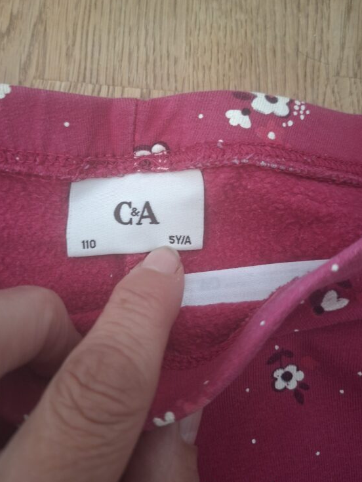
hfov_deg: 54.9
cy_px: 224
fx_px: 349
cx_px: 183
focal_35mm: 25
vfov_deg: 69.3
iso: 400
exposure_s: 1/30
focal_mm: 5.54
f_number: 1.8
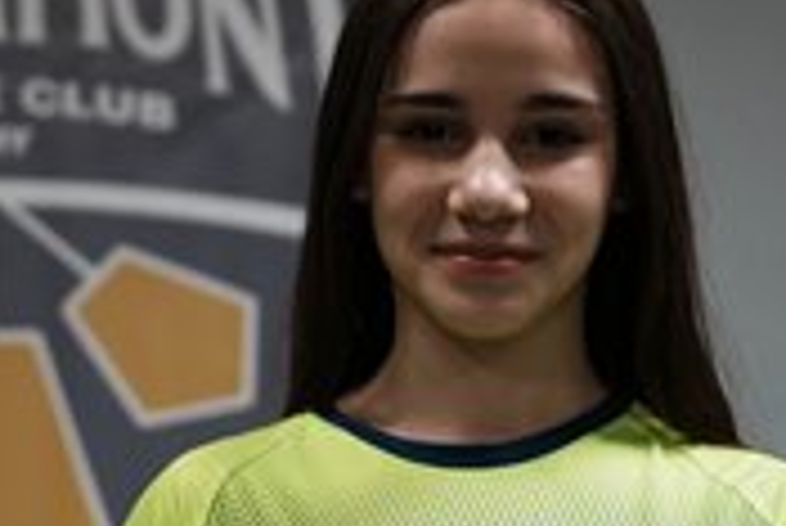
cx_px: 341
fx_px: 1945
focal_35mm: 89
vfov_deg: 15.4
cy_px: 330
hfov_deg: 22.8
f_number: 2.8
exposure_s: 1/60
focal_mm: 39
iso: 640
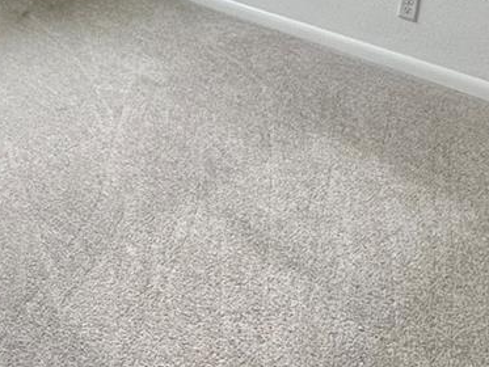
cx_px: 132
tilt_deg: -20.8
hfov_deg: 34.9
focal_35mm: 54
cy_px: -14
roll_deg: +1.6
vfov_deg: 25.5
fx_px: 763
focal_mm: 2.22
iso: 125
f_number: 2.2
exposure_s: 1/120
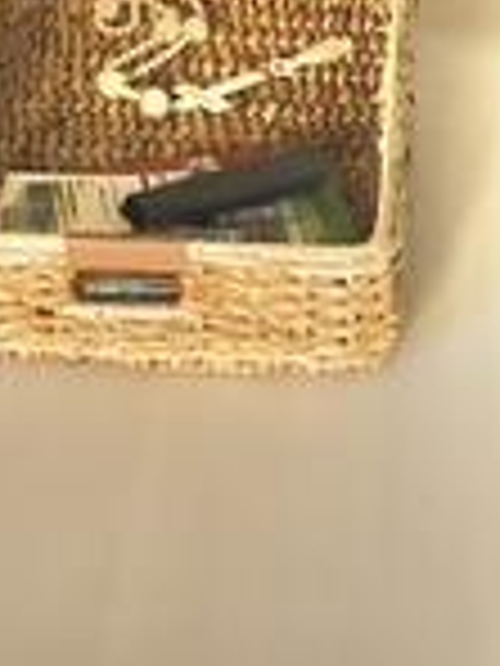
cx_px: 347
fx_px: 2330
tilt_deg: -13.0
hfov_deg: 12.2
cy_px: -333
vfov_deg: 15.1
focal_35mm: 121
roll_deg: +0.3
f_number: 1.8
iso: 50
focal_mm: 3.99
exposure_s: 1/15
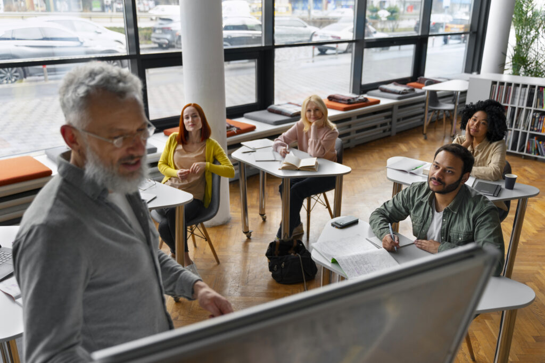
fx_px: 484
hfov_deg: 58.7
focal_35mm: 32
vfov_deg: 41.1
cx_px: 272
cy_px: 182
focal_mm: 32
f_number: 2.8
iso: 400
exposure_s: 1/320
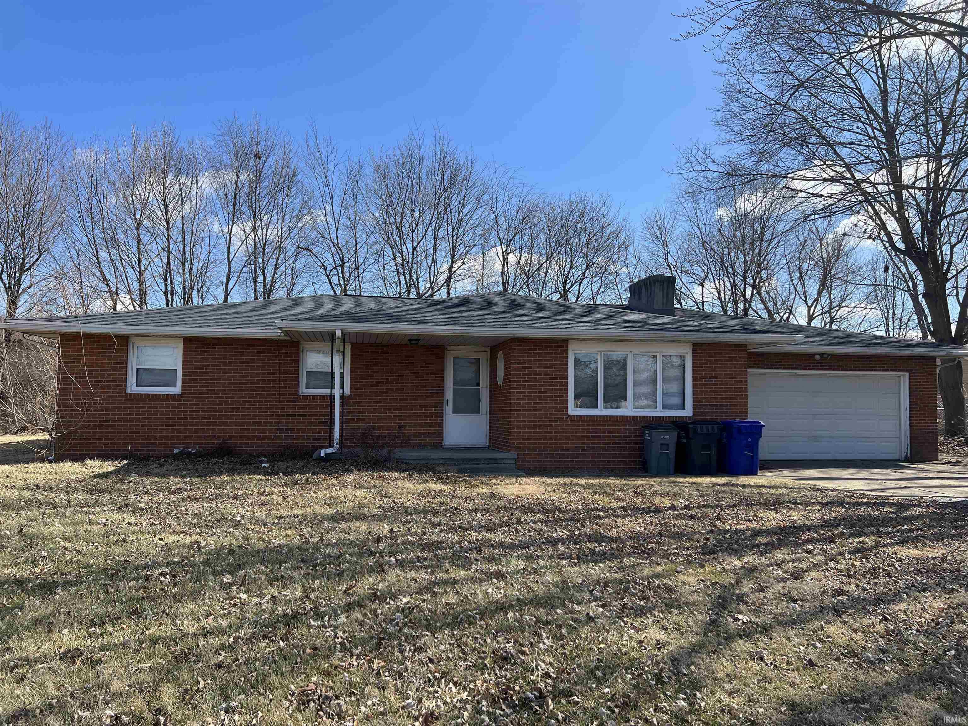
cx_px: 484
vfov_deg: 53.1
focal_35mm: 26
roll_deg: -0.7
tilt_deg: +2.7
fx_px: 727
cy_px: 363
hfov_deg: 67.3
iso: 50
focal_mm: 5.7
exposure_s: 1/2695
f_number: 1.5
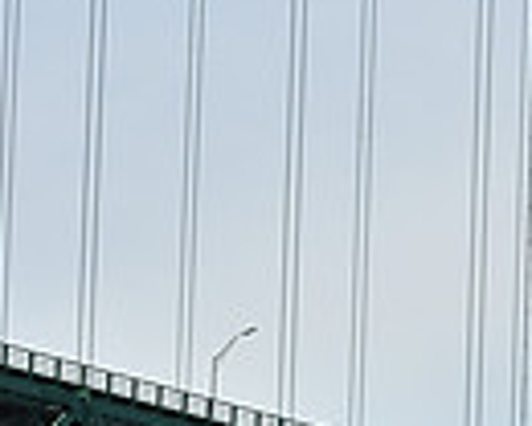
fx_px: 4613
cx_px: 526
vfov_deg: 5.1
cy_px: 1159
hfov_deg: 6.6
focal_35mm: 293
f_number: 9
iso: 320
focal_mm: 70
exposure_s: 1/1250
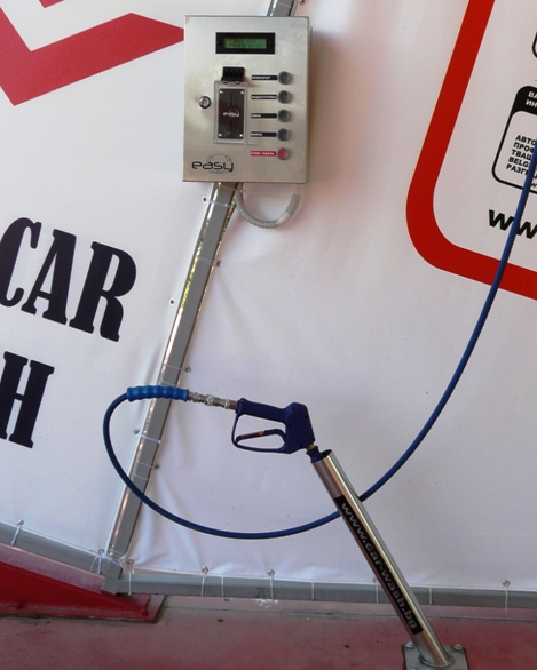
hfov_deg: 34.1
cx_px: 295
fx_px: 874
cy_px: 246
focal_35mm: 44
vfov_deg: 41.7
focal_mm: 5.4
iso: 100
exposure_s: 1/125
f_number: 4
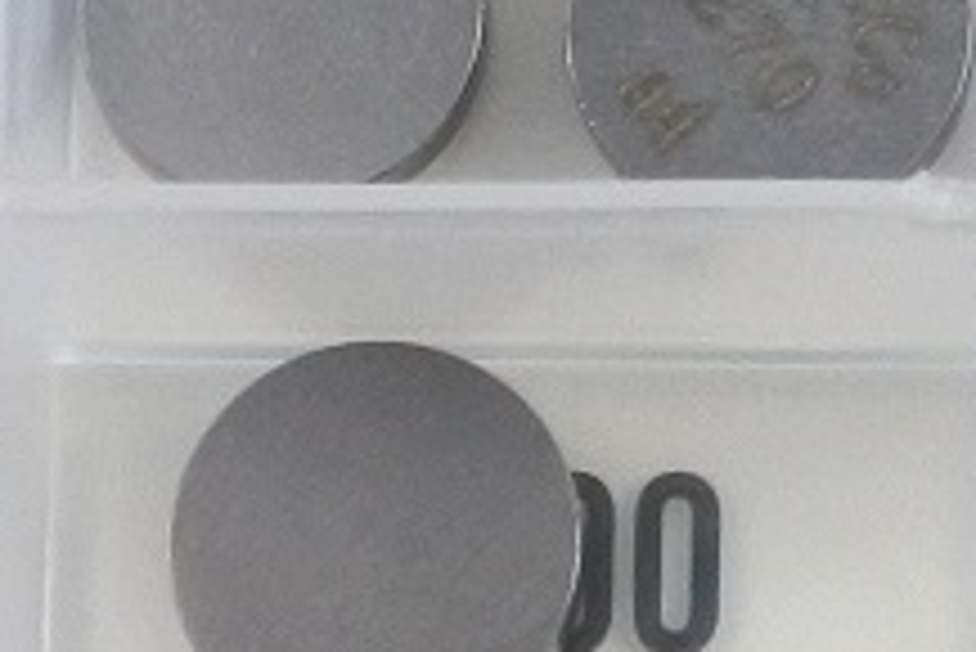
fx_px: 9224
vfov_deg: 4.0
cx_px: 985
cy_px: -659
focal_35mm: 340
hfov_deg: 6.0
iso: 720
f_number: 4.5
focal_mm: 17.2
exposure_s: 1/125
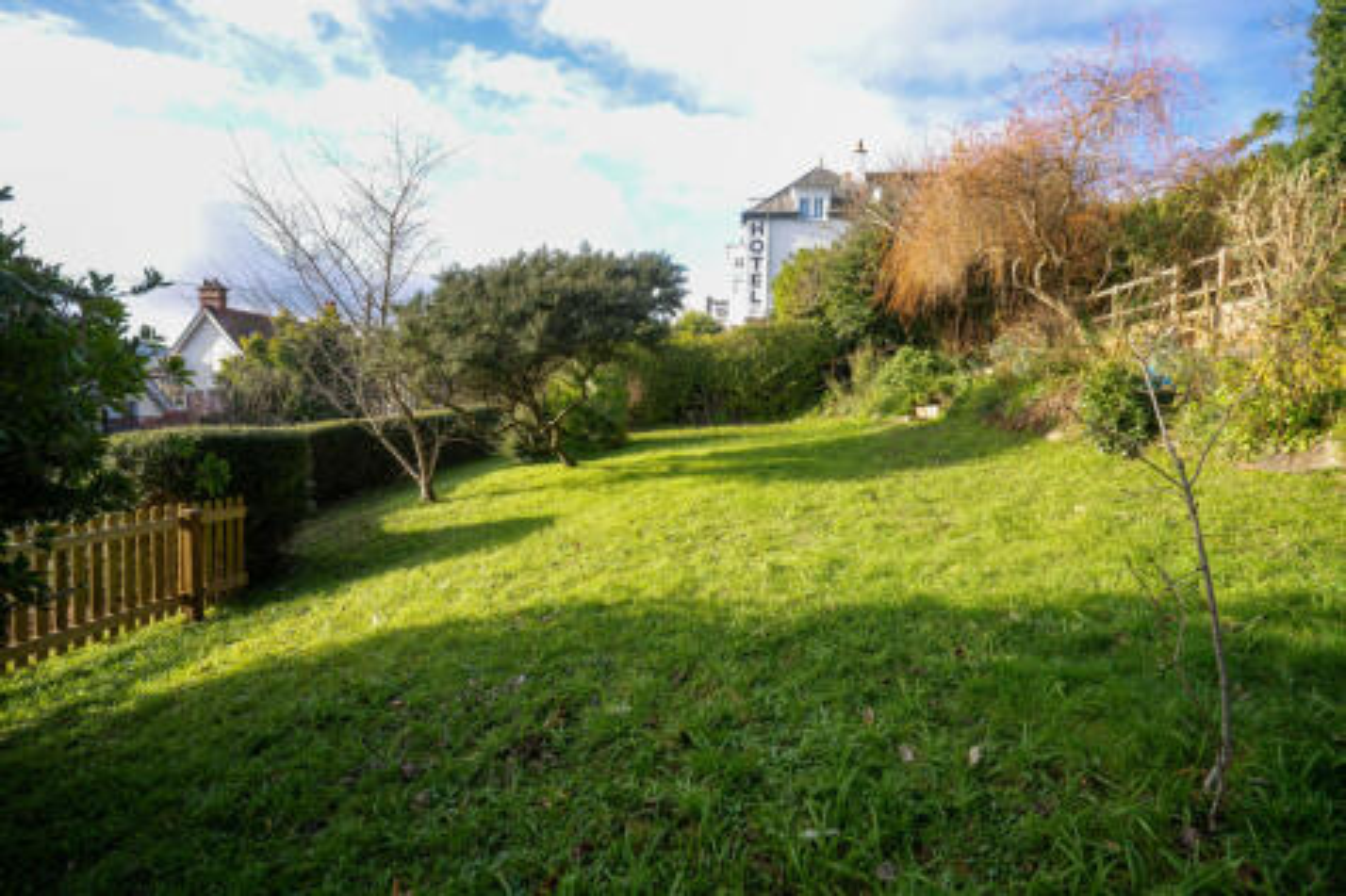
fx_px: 598
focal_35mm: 16
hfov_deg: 96.8
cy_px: 448
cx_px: 673
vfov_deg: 73.7
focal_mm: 16
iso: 3200
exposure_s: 1/4000
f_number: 4
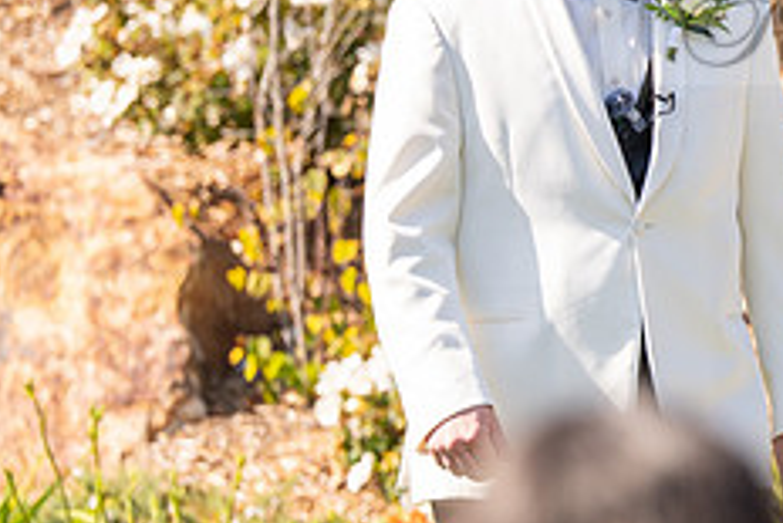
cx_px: 948
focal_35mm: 499
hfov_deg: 4.1
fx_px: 10860
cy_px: 5
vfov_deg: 2.8
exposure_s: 1/800
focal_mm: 200
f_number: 4.5
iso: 200
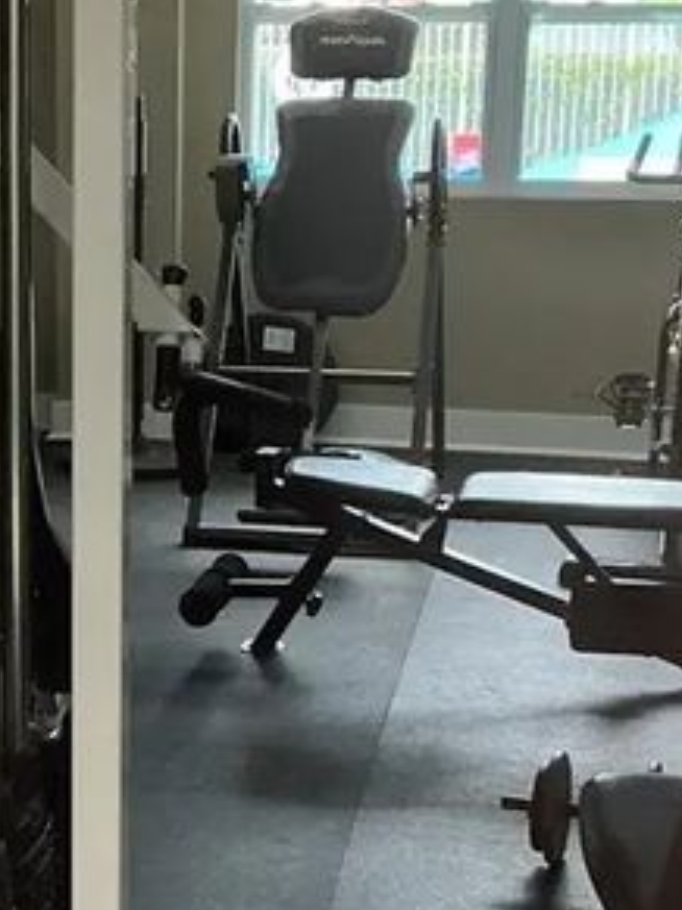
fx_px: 2235
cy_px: 530
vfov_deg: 23.0
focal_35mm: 85
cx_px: 41
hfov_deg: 17.1
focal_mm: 3
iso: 200
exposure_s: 1/60
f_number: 1.8
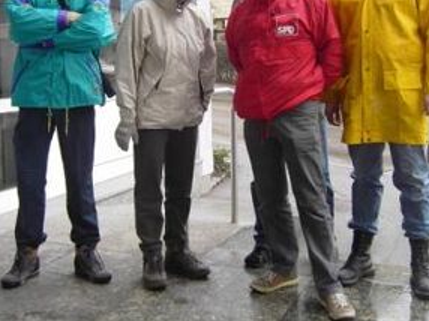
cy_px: 104
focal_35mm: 49
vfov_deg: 29.4
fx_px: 607
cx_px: 202
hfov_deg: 38.9
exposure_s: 1/80
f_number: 3.5
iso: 100
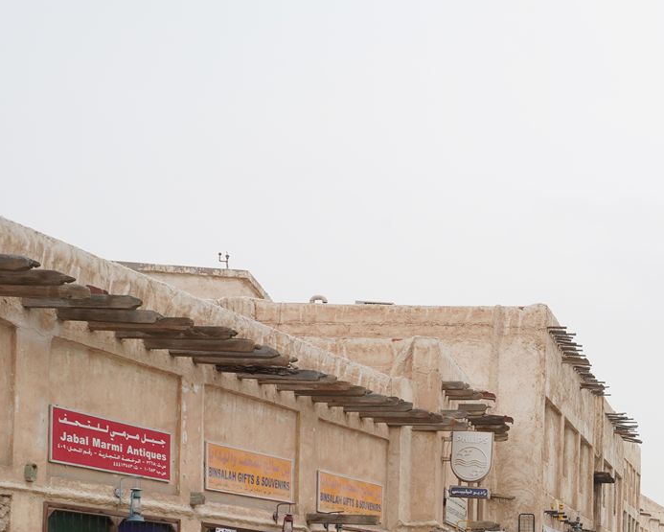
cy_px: 576
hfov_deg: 25.7
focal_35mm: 65
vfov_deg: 22.3
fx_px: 1278
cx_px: 818
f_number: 14
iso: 400
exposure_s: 1/100
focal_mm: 24
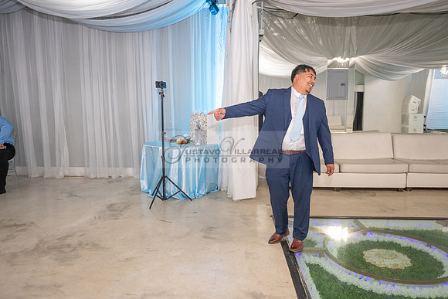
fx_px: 361
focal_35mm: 29
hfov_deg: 63.6
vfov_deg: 45.0
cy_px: 150
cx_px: 224
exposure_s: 1/160
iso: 1000
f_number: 3.2
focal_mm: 29
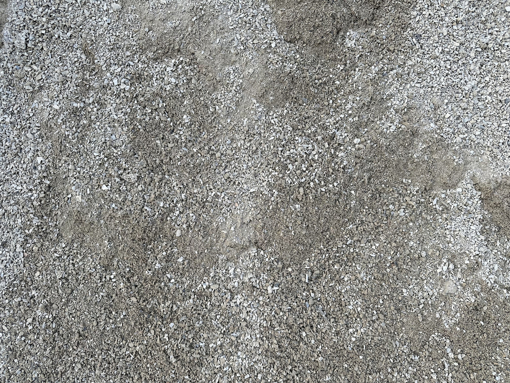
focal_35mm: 24
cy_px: 192
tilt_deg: -56.2
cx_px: 255
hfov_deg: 71.6
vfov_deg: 56.8
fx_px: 354
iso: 80
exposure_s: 1/473
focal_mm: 6.86
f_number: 1.78
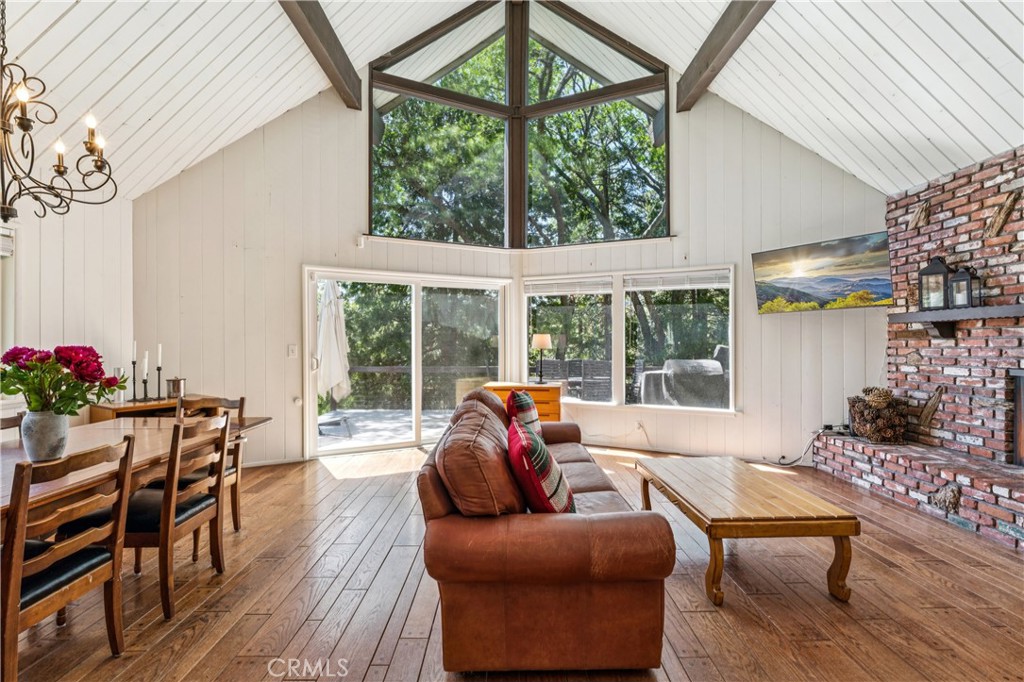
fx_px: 458
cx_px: 512
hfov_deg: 96.4
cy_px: 341
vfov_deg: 73.4
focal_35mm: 16
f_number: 13
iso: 100
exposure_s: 1/6
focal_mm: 16.1
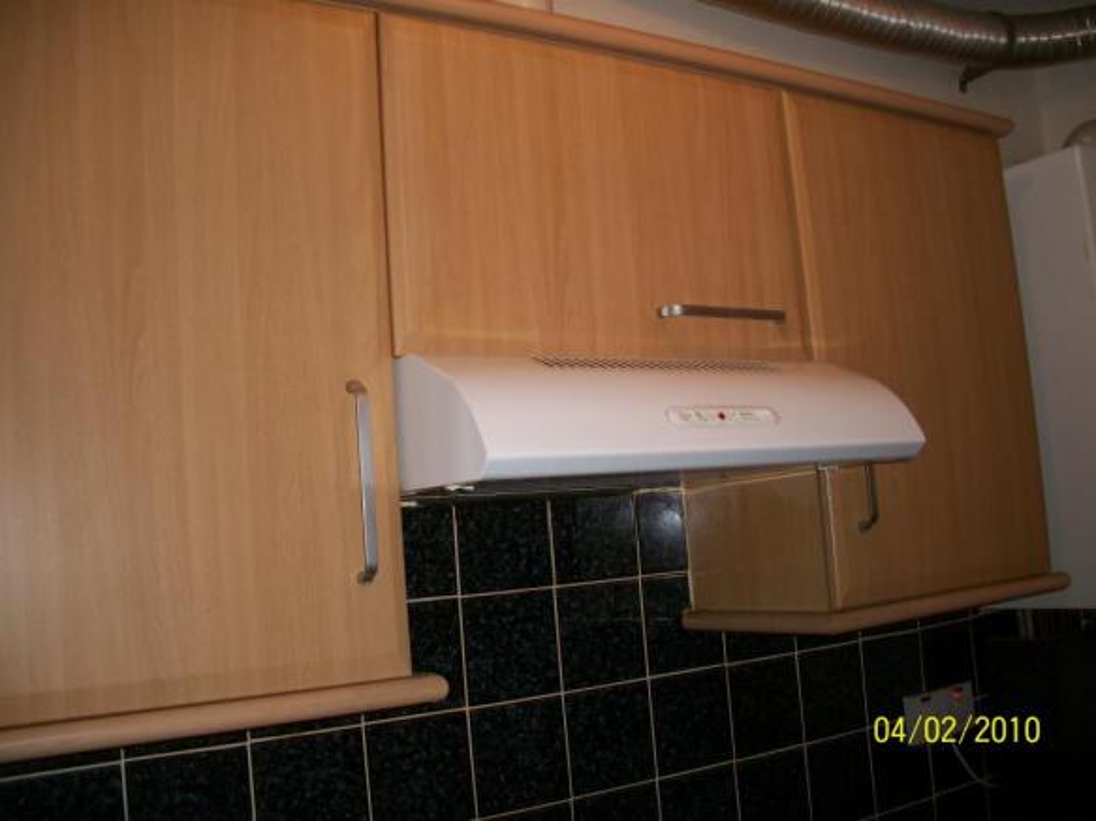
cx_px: 548
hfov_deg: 52.6
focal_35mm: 35
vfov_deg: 40.7
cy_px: 410
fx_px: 1108
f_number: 3.1
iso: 80
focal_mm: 6.3
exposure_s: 1/30
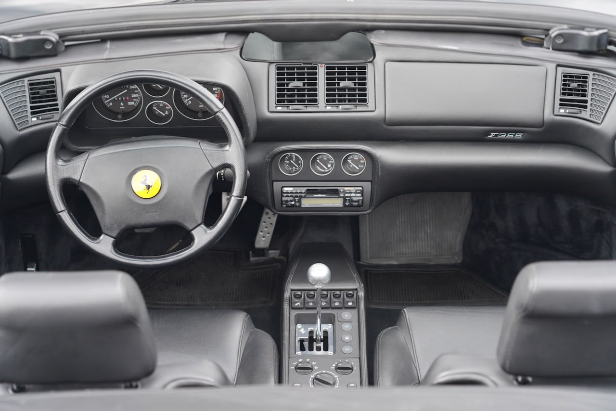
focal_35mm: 65
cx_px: 308
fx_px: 1112
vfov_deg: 20.9
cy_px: 206
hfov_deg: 31.0
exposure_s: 1/160
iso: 800
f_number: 4
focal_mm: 65
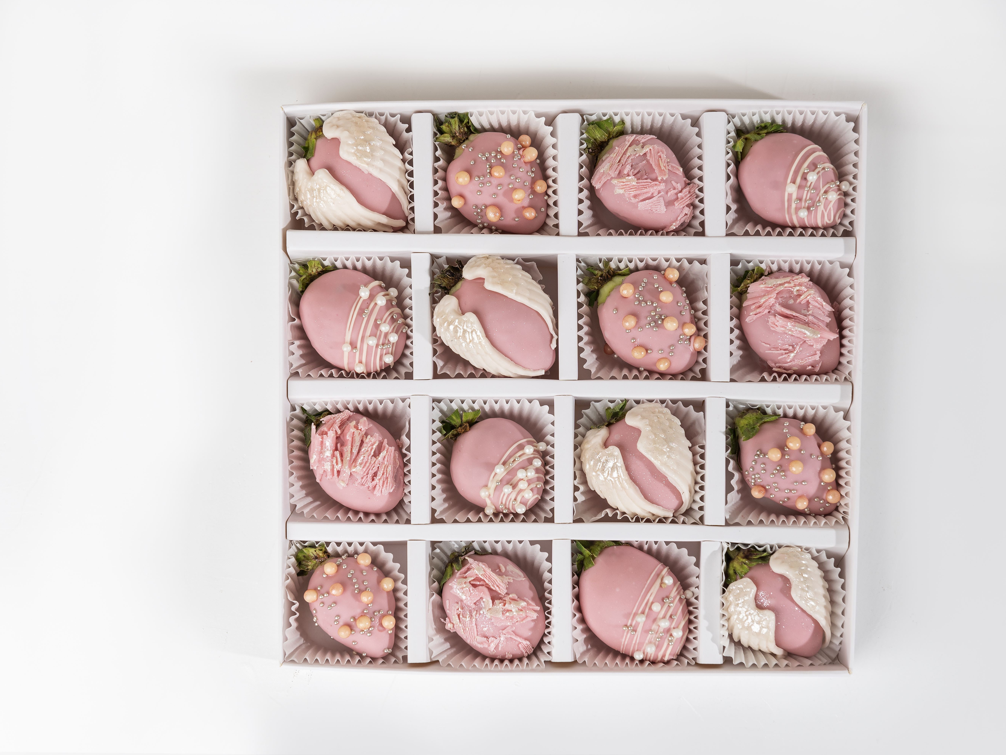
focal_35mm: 60
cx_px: 566
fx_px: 1744
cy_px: 376
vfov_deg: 24.4
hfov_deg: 32.1
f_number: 8
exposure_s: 1/125
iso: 100
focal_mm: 55
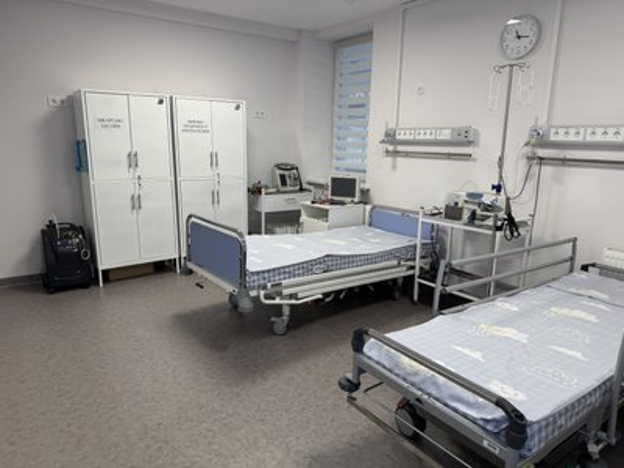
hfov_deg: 71.6
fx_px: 433
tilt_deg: -12.6
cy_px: 234
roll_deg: -1.5
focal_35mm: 24
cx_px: 312
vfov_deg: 56.8
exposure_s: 1/100
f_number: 1.78
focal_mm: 6.76
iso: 125
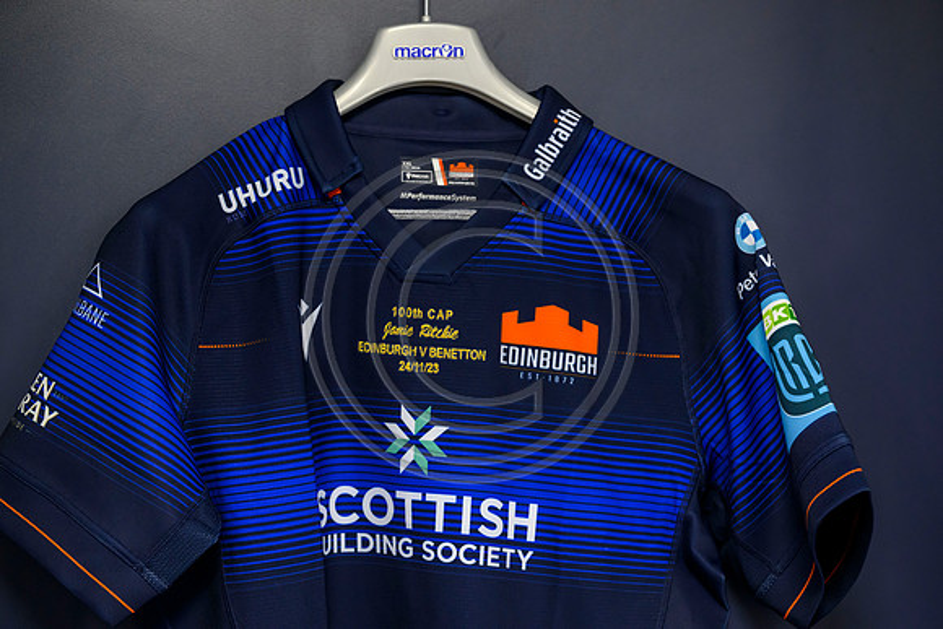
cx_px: 472
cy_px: 314
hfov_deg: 20.4
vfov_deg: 13.7
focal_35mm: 100
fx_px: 2620
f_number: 3.5
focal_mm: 100
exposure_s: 1/125
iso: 3200
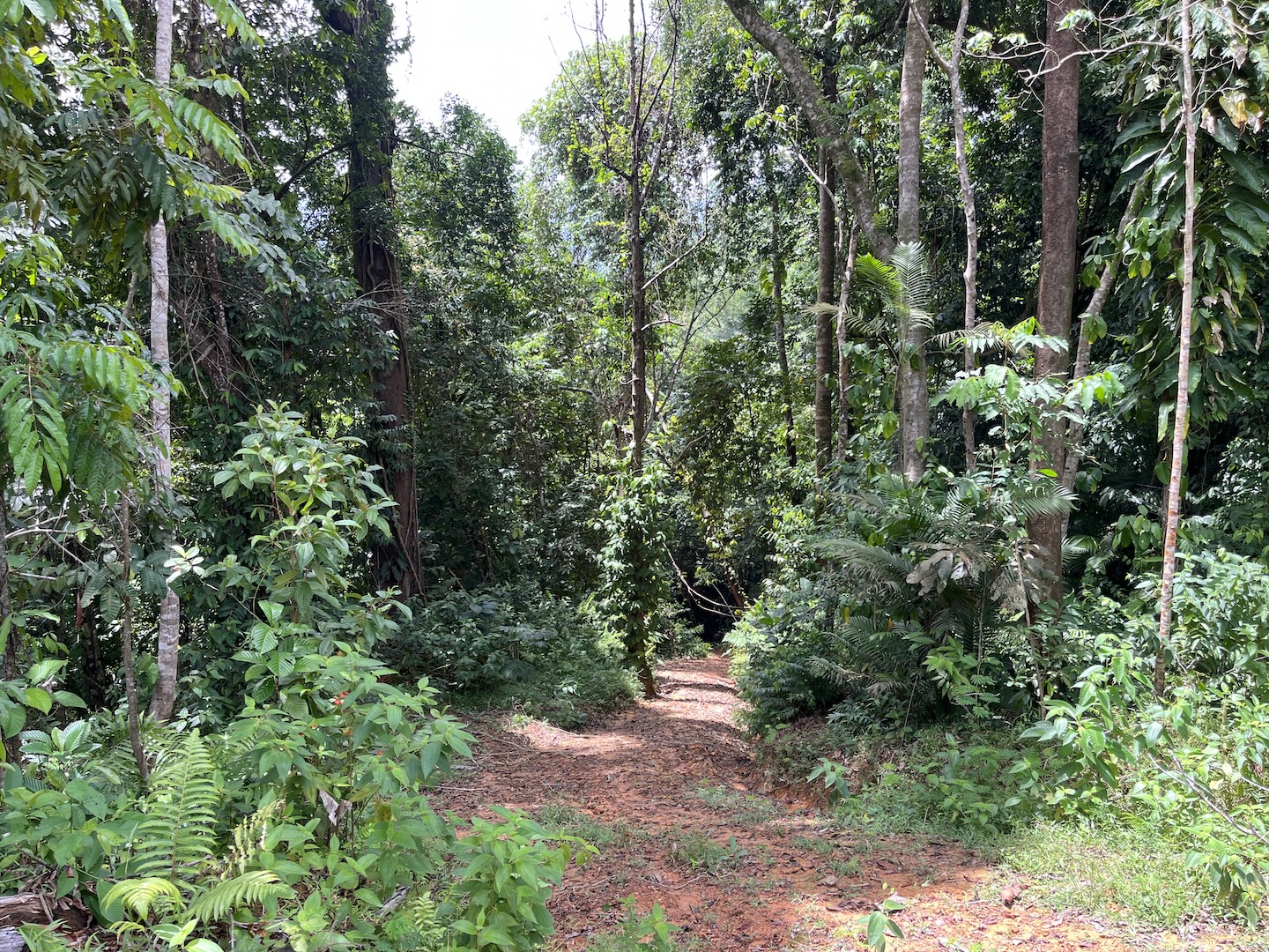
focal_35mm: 26
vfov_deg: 53.1
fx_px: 953
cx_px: 634
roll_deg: +0.8
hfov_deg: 67.3
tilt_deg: -8.8
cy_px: 476
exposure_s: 1/153
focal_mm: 5.1
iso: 40
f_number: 1.6
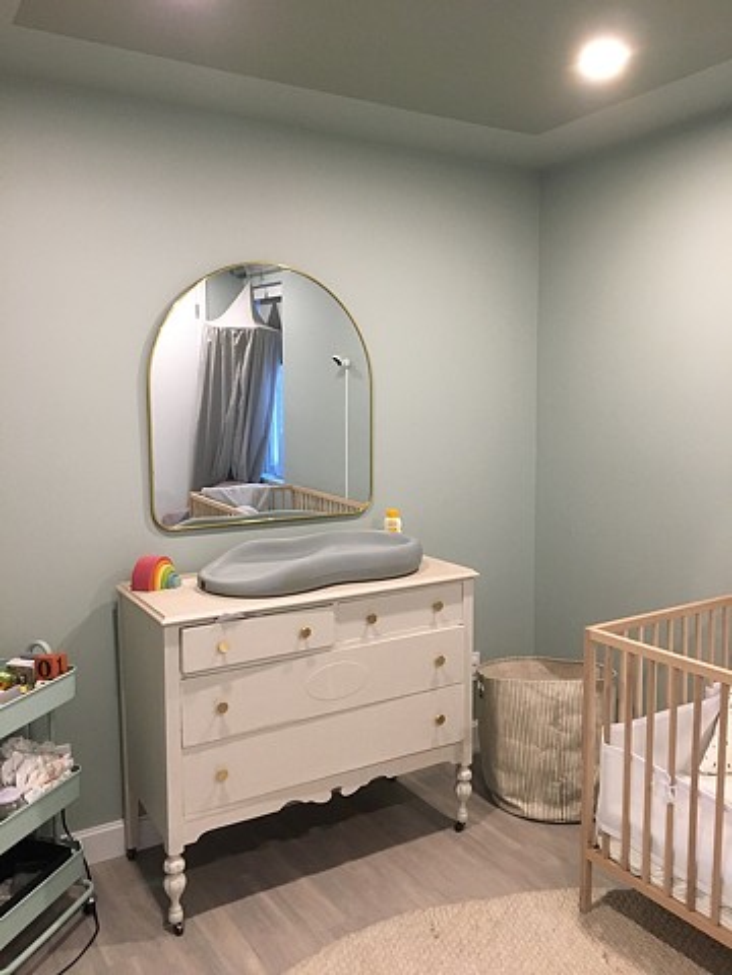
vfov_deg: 61.7
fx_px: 818
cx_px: 366
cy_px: 488
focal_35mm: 29
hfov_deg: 48.2
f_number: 2.2
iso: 160
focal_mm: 4.2
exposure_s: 1/30
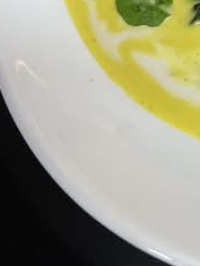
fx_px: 622
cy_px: -19
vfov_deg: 22.8
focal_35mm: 81
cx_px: 296
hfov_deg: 16.7
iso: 80
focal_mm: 5.1
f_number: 1.6
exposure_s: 1/50
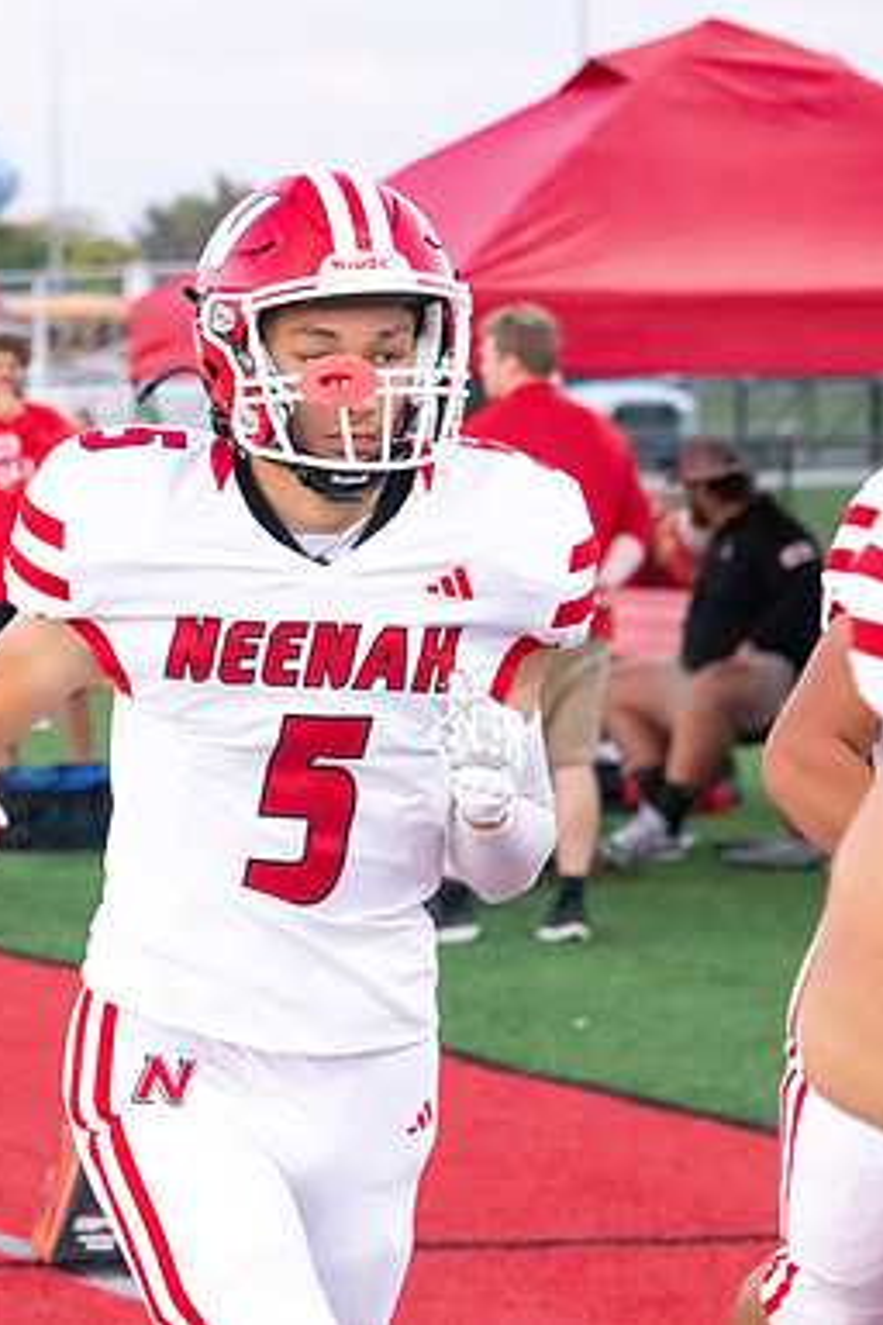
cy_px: 661
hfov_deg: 6.7
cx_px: 93
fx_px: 7505
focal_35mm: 204
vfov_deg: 10.1
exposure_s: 1/800
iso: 10000
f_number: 7.1
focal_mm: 135
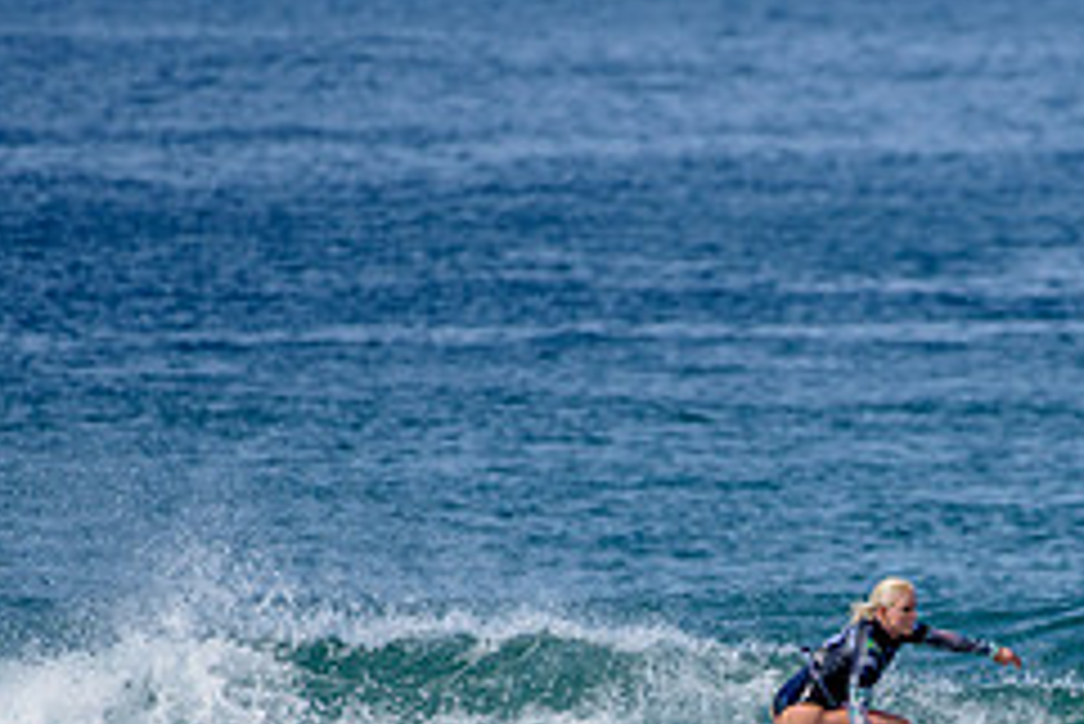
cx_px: 868
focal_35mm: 1205
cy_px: 834
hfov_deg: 1.7
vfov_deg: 1.1
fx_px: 36304
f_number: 6.3
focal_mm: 500
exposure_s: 1/2500
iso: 250
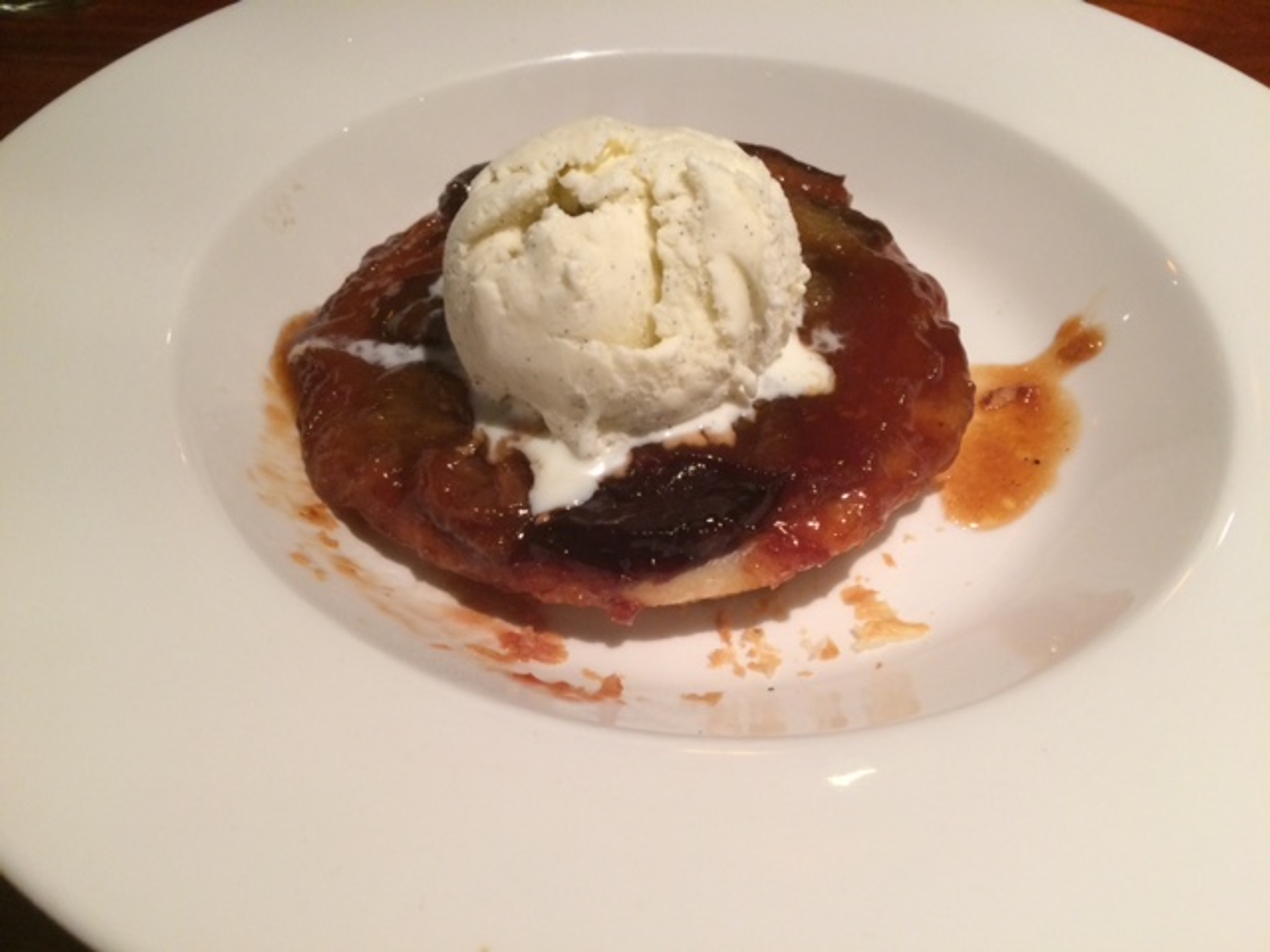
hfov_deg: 61.7
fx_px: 1064
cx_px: 635
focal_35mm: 29
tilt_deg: -45.7
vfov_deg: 48.2
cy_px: 476
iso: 200
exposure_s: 1/33
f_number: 2.2
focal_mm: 4.15
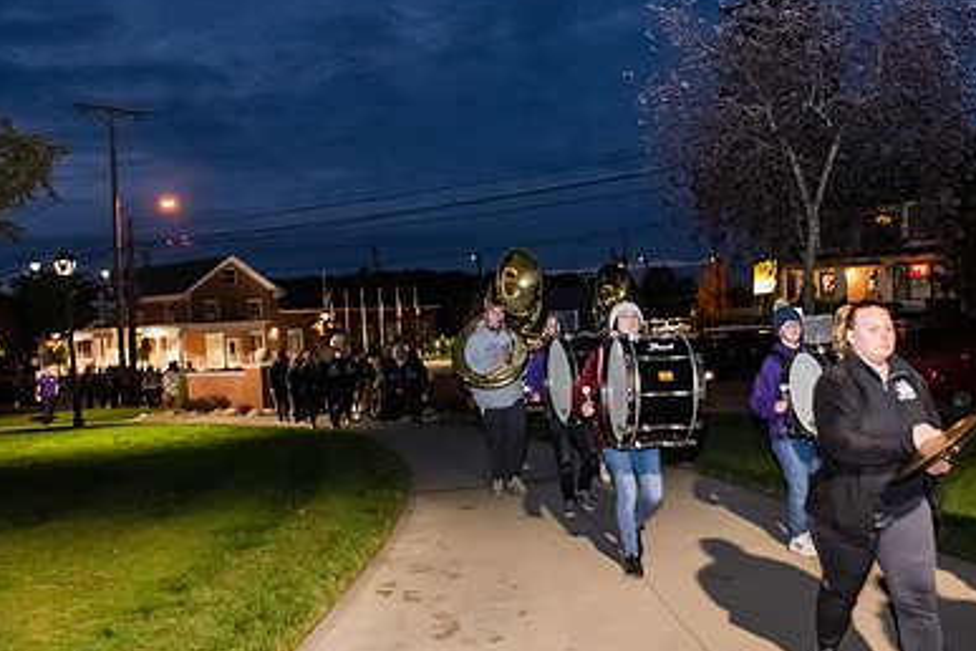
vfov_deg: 36.8
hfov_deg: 52.2
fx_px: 976
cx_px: 643
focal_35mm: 36
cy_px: 372
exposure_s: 1/60
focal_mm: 24
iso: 8000
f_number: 4.5
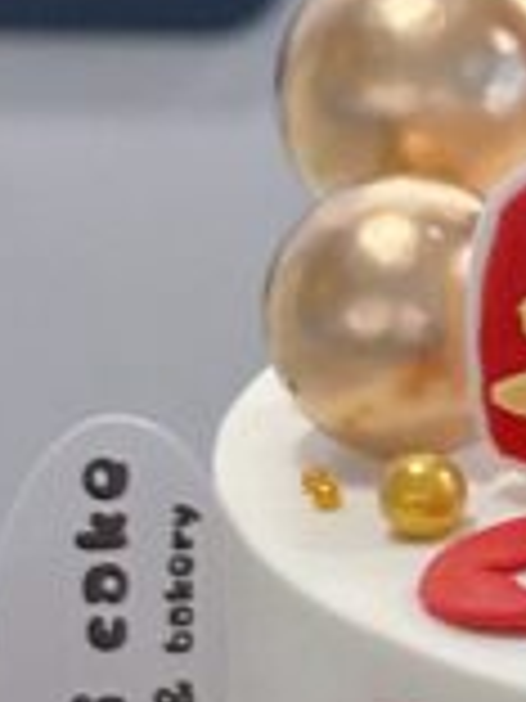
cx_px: 1092
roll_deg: -1.8
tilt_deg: -18.5
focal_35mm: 316
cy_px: 508
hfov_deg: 4.6
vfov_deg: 6.3
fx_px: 6402
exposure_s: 1/50
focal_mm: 6.86
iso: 200
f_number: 1.78
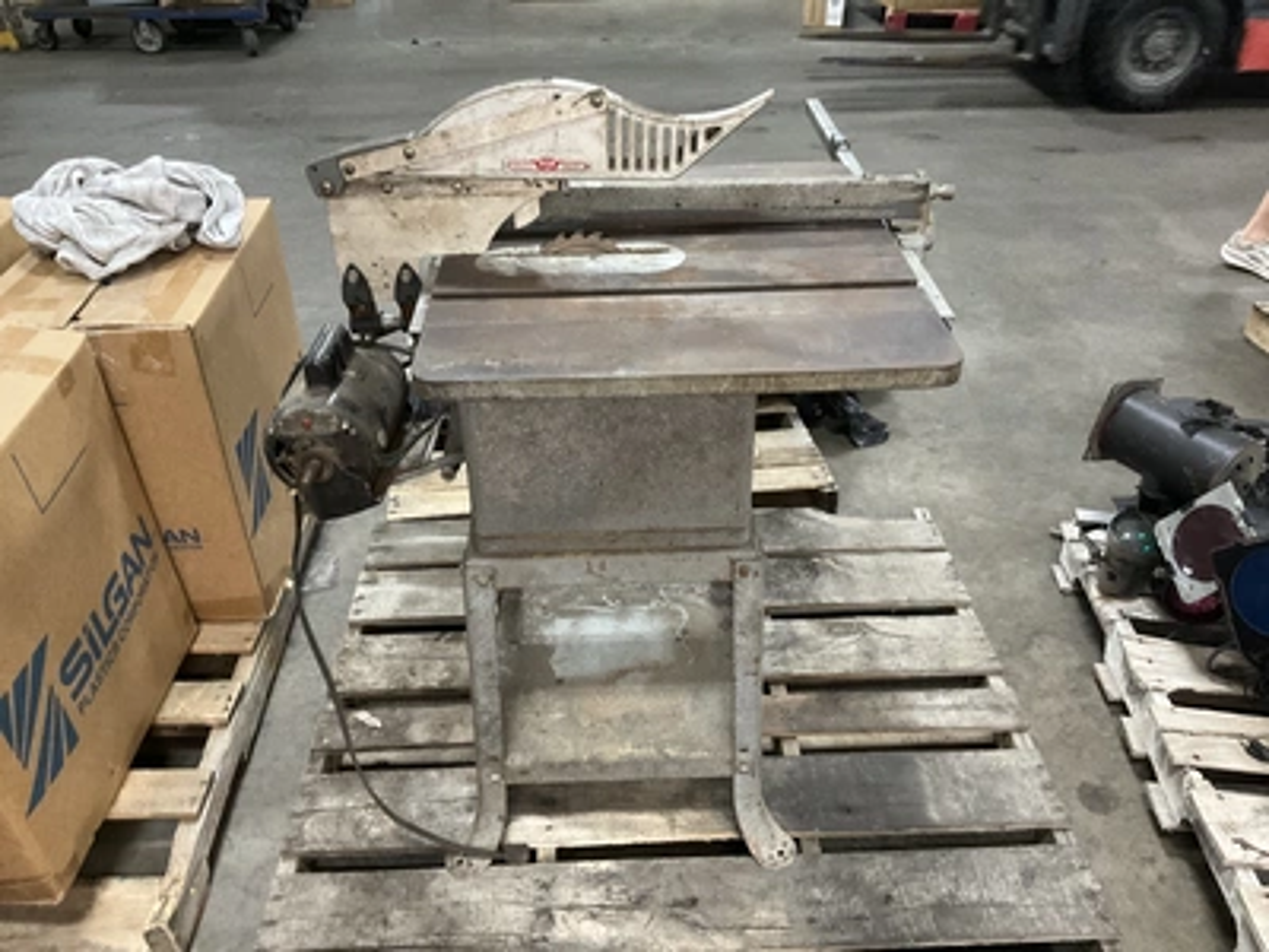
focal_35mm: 29
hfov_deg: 61.7
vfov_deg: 48.2
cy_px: 476
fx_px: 1063
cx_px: 634
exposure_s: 1/40
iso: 250
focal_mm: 3
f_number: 1.8
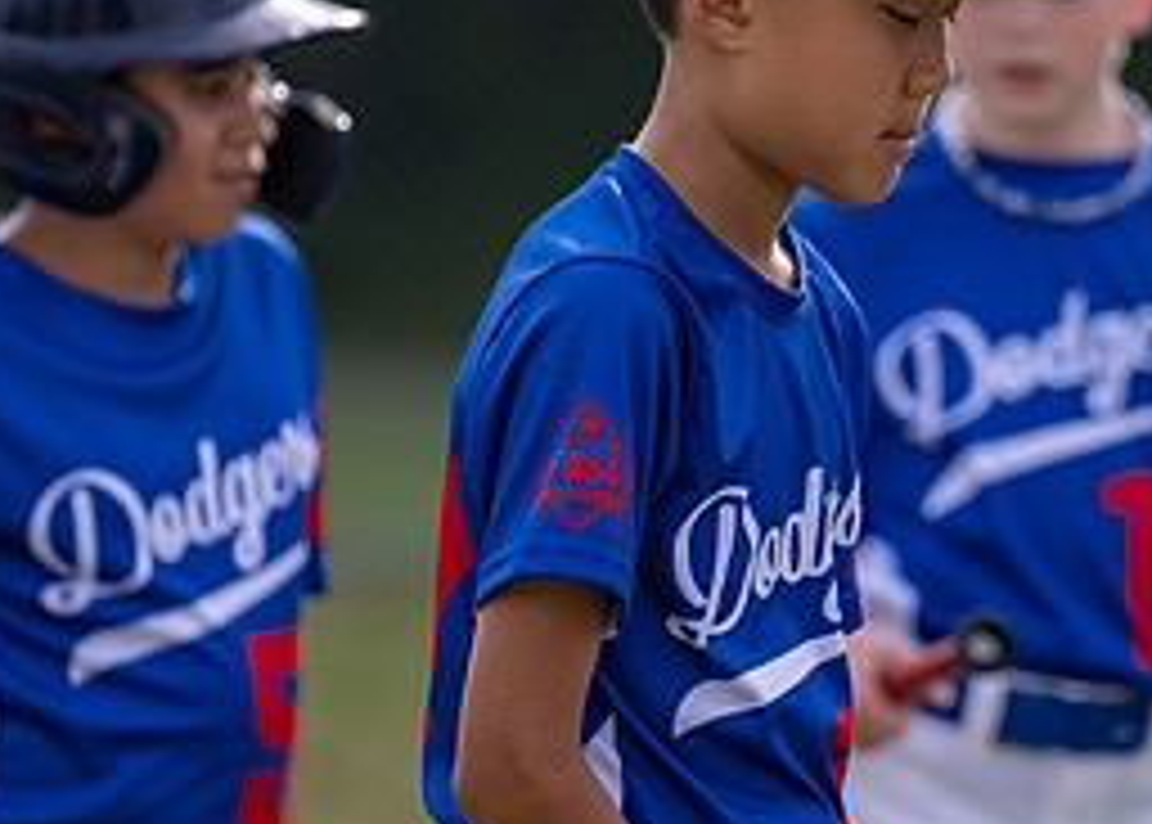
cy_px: 342
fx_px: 13876
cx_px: 774
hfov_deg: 4.8
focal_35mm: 424
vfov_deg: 3.4
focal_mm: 178
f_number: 2.8
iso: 100
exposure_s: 1/1600
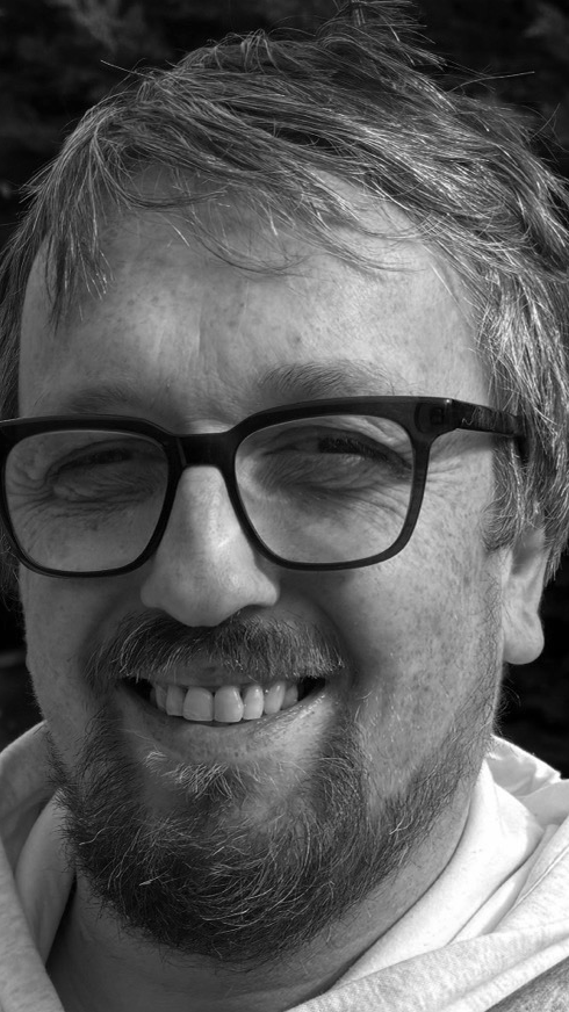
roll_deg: -2.1
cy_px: 493
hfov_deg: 42.7
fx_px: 725
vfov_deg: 69.9
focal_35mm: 27
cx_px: 342
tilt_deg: -13.8
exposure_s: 1/3247
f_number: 1.78
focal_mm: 6.76
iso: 80
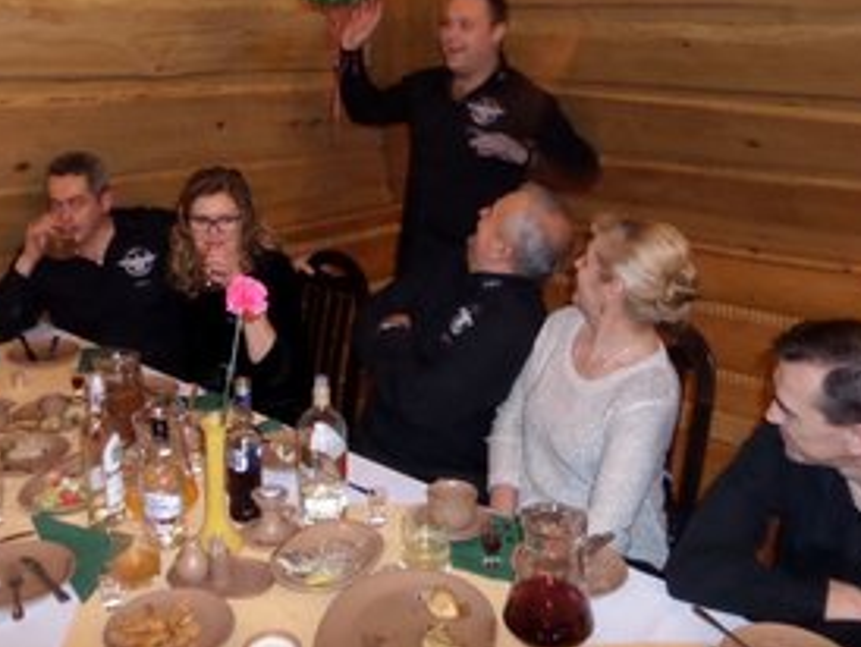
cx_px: 377
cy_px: 242
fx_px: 871
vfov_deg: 40.5
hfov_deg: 52.4
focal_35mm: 35
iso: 400
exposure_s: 1/8
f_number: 3.2
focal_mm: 4
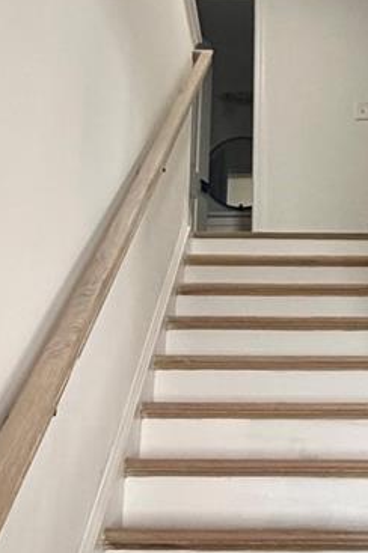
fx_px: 937
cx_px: 274
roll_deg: -0.8
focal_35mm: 61
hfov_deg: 22.0
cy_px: 223
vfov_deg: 32.8
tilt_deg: +20.2
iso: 250
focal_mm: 2.22
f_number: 2.2
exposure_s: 1/120
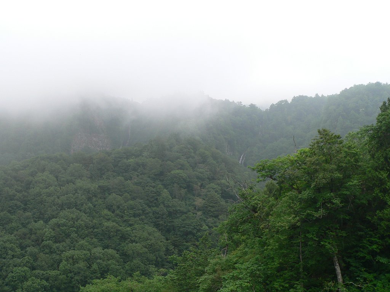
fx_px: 406
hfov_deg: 51.4
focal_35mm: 36
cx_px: 195
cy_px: 146
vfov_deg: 39.7
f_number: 4
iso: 80
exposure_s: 1/160
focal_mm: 6
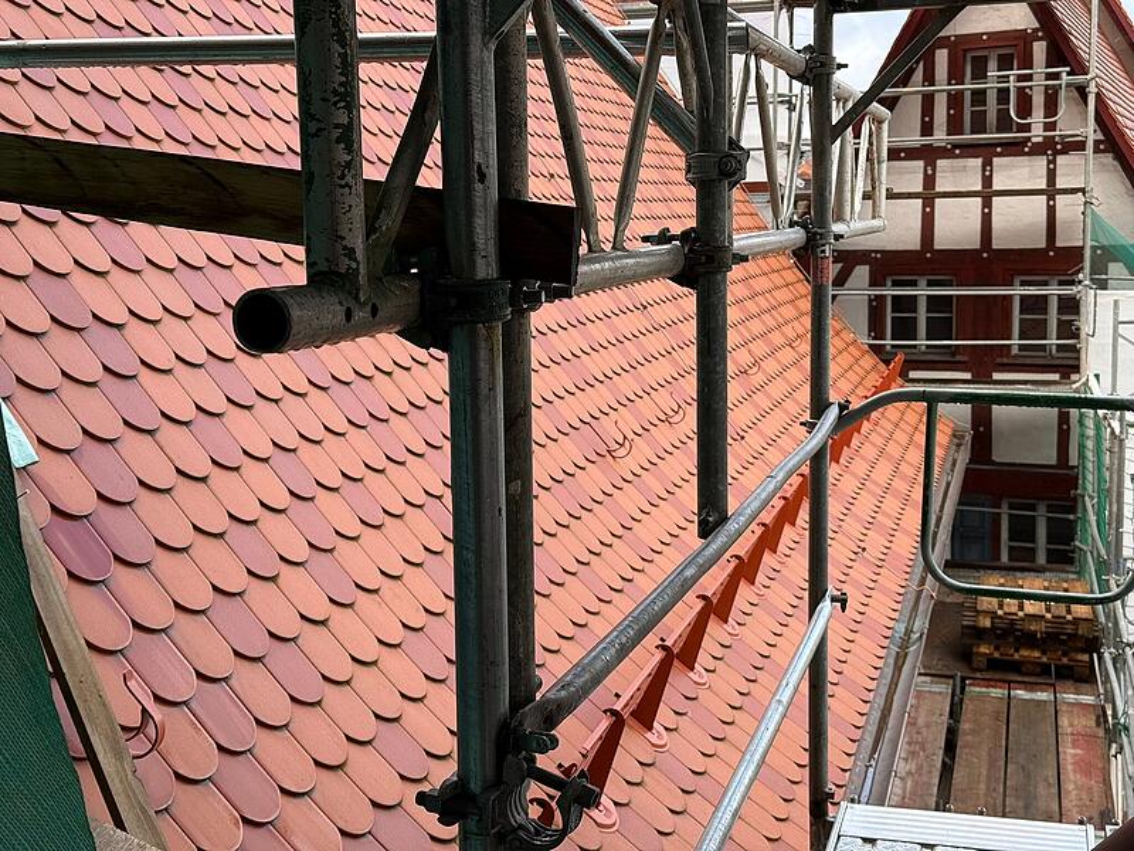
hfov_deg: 39.7
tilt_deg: -7.5
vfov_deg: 30.3
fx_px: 1572
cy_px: 426
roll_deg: +0.8
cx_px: 567
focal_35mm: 48
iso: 64
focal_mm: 6.76
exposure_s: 1/466
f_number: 1.78
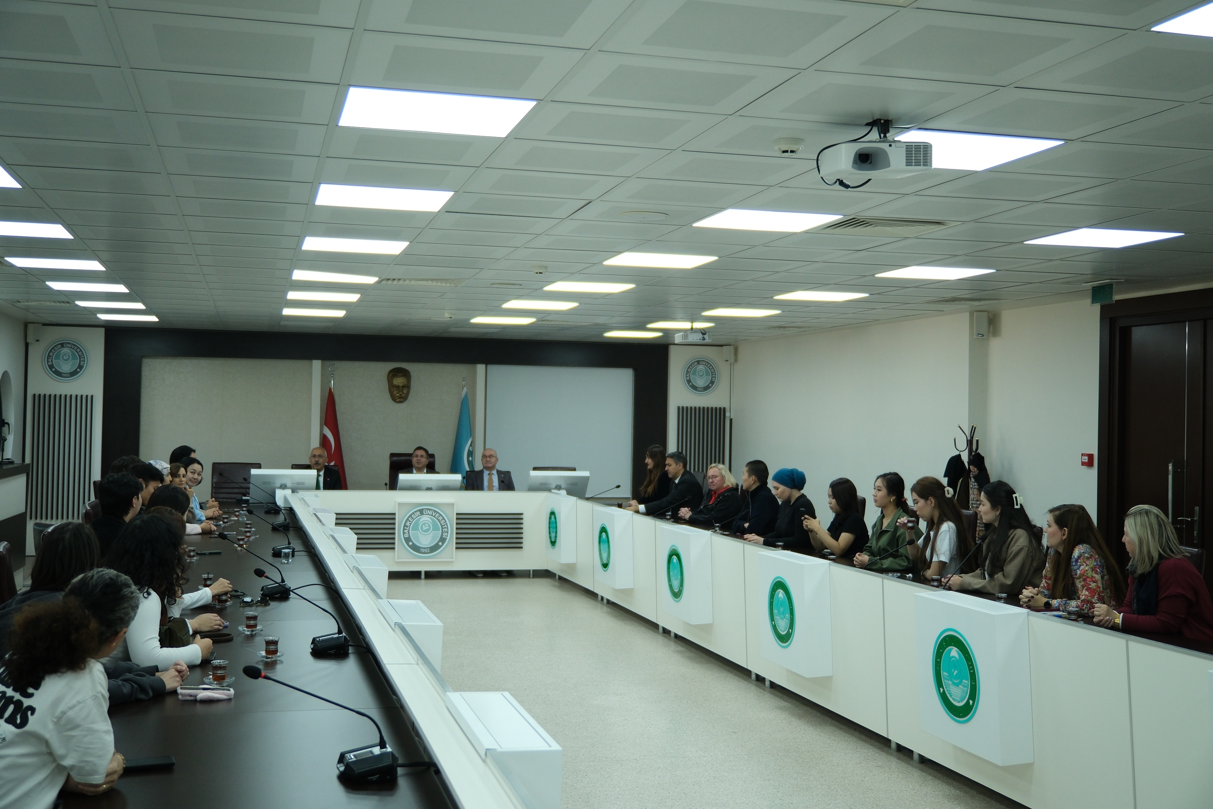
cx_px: 606
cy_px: 404
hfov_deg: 51.9
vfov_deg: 35.9
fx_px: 1247
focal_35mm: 37
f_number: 5.6
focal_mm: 24.7
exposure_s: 1/420
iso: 1000
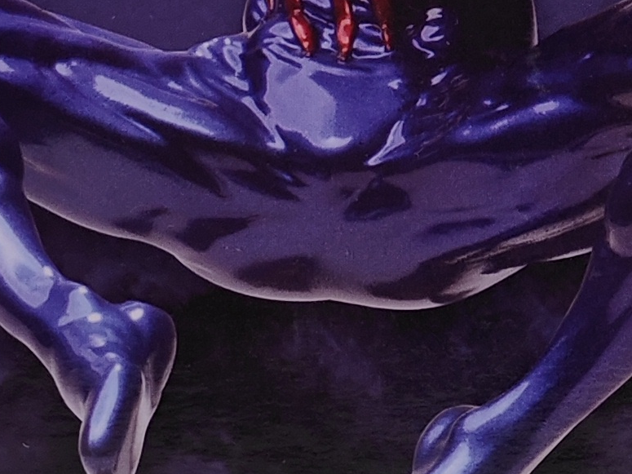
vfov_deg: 4.4
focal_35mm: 337
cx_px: 529
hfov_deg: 5.9
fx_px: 6152
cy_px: -184
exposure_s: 1/14.1
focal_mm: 7.48
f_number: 2.4
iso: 400
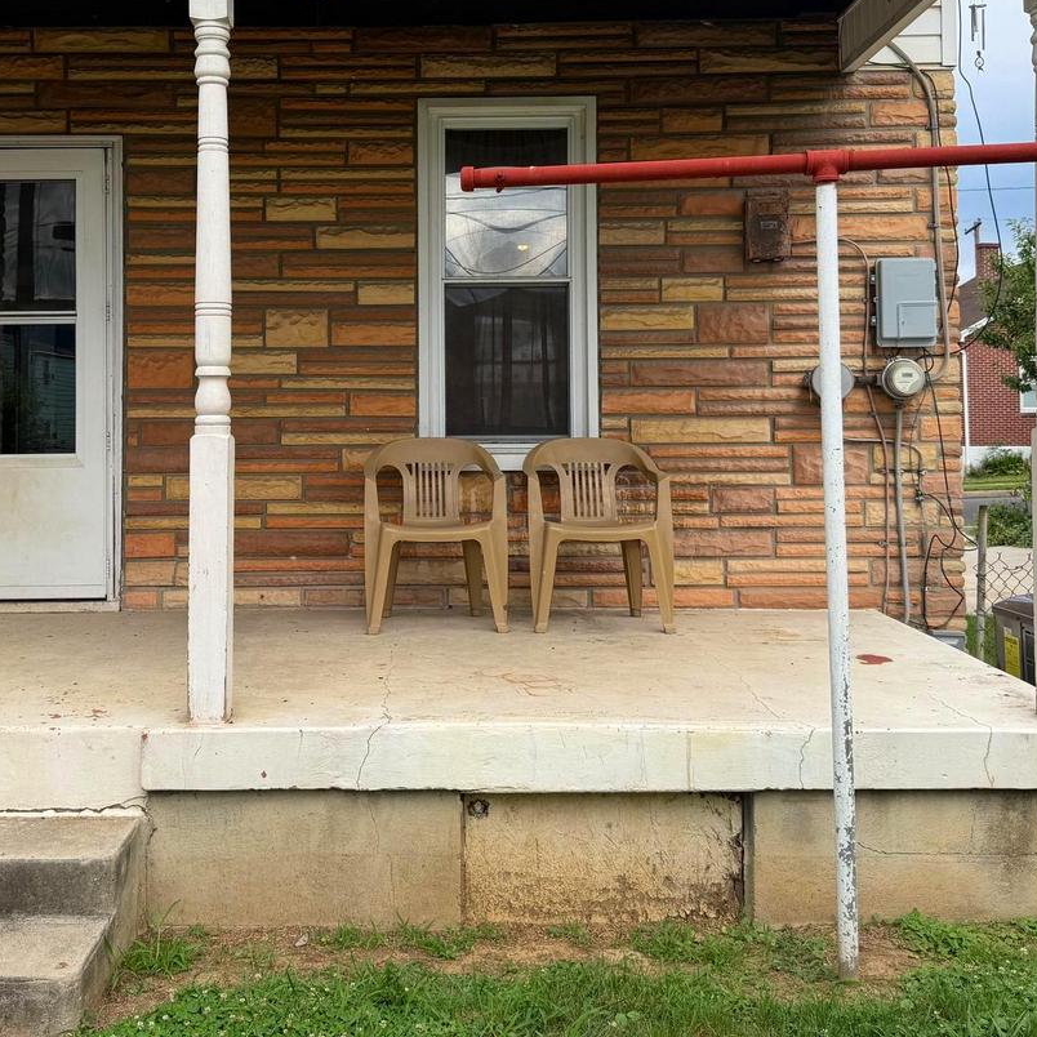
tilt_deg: +1.5
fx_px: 1288
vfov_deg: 43.4
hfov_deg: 43.6
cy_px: 371
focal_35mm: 38
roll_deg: +0.1
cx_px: 411
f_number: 1.78
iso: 80
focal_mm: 6.76
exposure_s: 1/2000
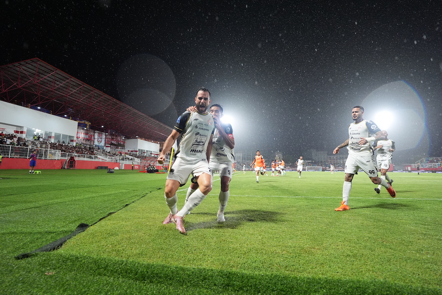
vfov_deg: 73.8
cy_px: 148
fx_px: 196
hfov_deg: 96.7
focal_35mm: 16
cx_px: 221
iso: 3200
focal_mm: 16
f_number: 2.8
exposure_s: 1/800
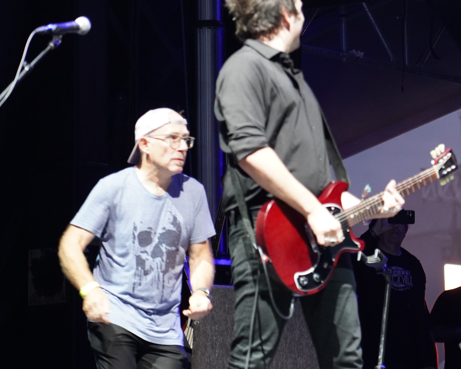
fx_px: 2265
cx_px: 325
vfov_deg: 9.3
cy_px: 178
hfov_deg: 11.6
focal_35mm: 166
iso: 5000
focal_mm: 105
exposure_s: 1/160
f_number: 4
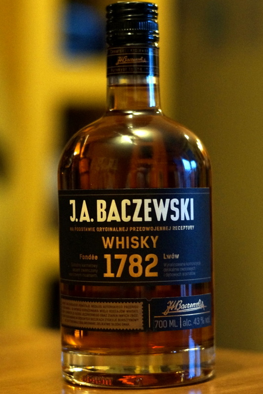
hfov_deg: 18.2
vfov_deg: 27.0
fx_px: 821
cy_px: 197
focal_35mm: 75
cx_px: 132
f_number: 2
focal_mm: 50
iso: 1600
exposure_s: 1/50
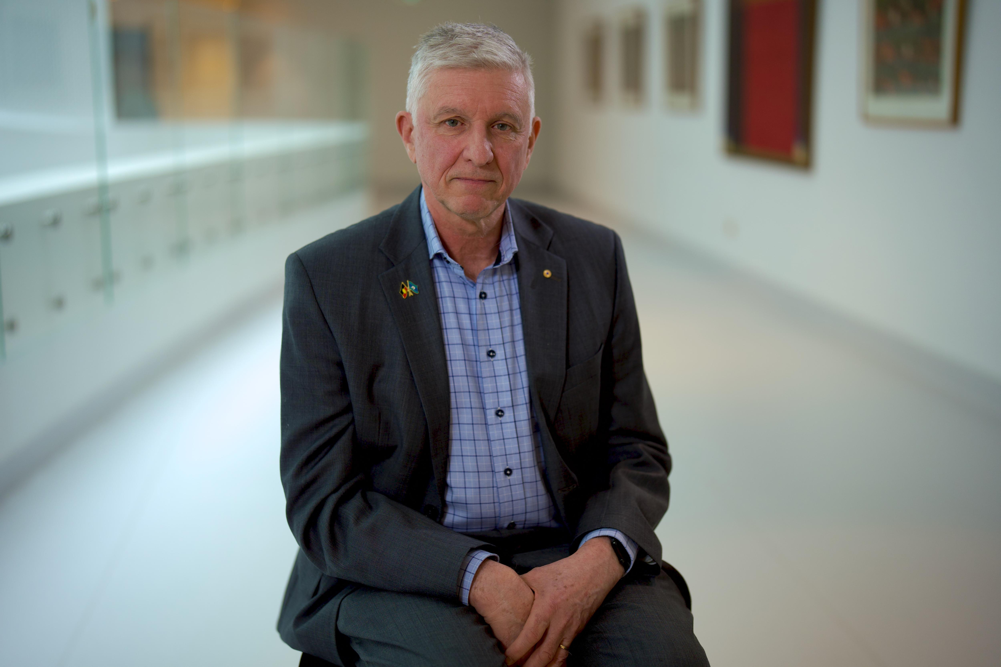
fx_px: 1390
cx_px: 500
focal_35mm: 50
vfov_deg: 27.0
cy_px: 334
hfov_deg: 39.6
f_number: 1.4
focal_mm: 50
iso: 100
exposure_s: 1/400
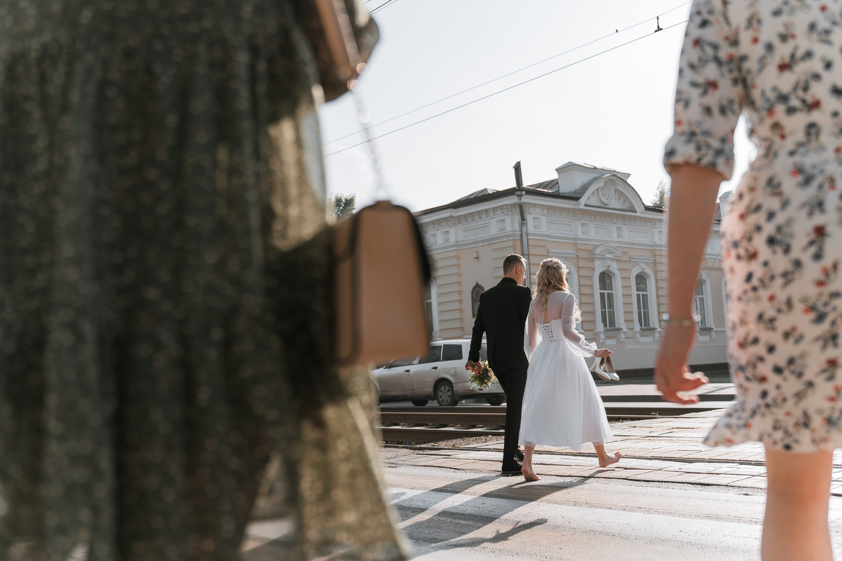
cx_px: 421
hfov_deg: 53.0
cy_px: 280
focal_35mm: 36
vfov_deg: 36.8
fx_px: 844
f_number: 2.8
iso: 100
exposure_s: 1/1250
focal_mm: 35
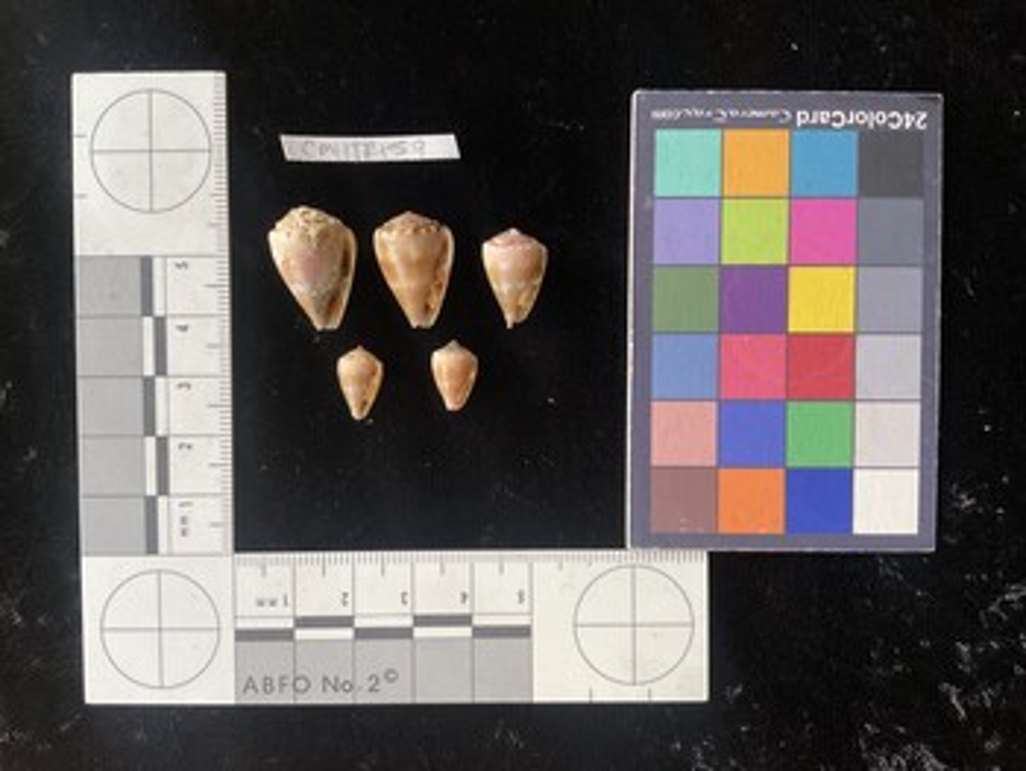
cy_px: 386
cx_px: 513
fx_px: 860
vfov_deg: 48.3
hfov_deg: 61.6
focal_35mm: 29
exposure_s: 1/60
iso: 125
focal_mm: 3
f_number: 1.8
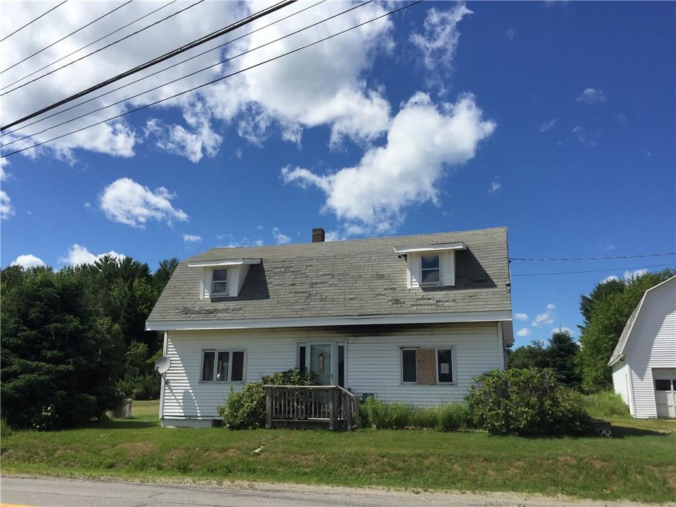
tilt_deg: +13.3
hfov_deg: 61.7
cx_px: 338
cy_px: 254
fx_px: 566
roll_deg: -1.9
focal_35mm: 29
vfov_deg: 48.2
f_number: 2.2
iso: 32
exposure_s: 1/3049
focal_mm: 4.15
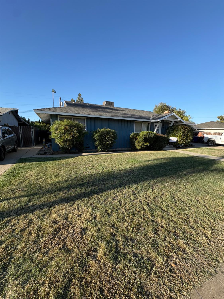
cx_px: 112
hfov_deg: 85.7
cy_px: 150
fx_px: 121
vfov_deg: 102.1
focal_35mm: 14
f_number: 2.2
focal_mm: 2.22
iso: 40
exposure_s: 1/646
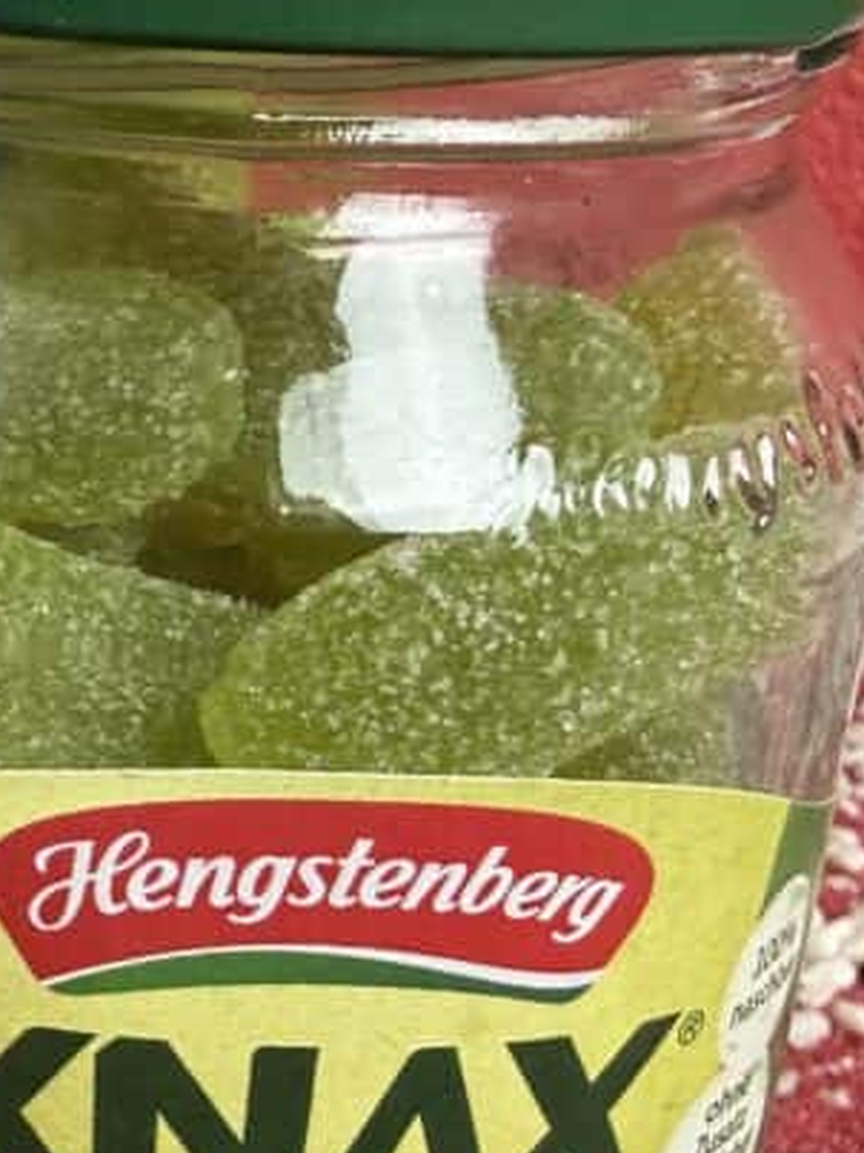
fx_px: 2031
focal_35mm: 61
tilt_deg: -25.3
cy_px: 778
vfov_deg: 31.4
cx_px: 466
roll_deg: -1.5
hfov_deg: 24.0
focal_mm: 2.22
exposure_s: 1/100
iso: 320
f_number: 2.2
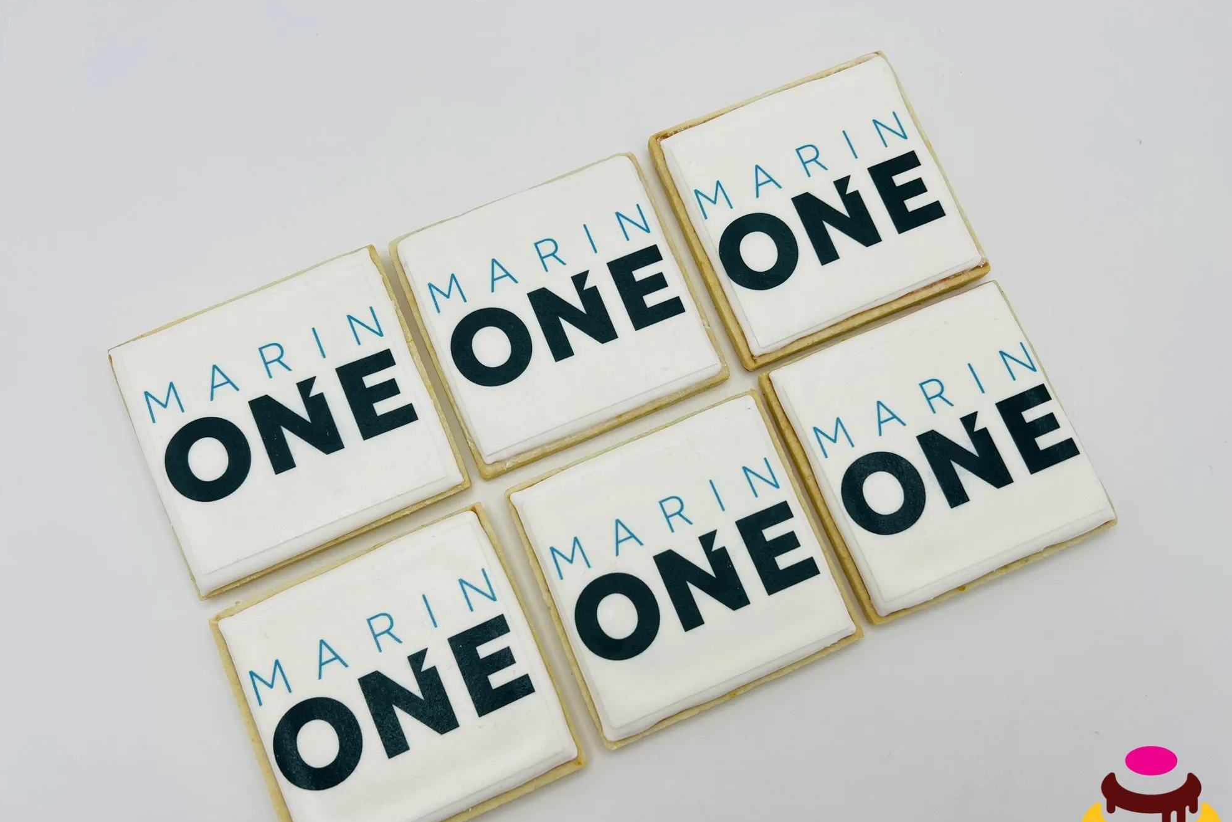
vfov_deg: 46.4
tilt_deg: -78.9
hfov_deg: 65.5
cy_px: 446
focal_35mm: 28
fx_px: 958
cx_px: 615
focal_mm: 5.7
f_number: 1.5
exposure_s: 1/3356
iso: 50
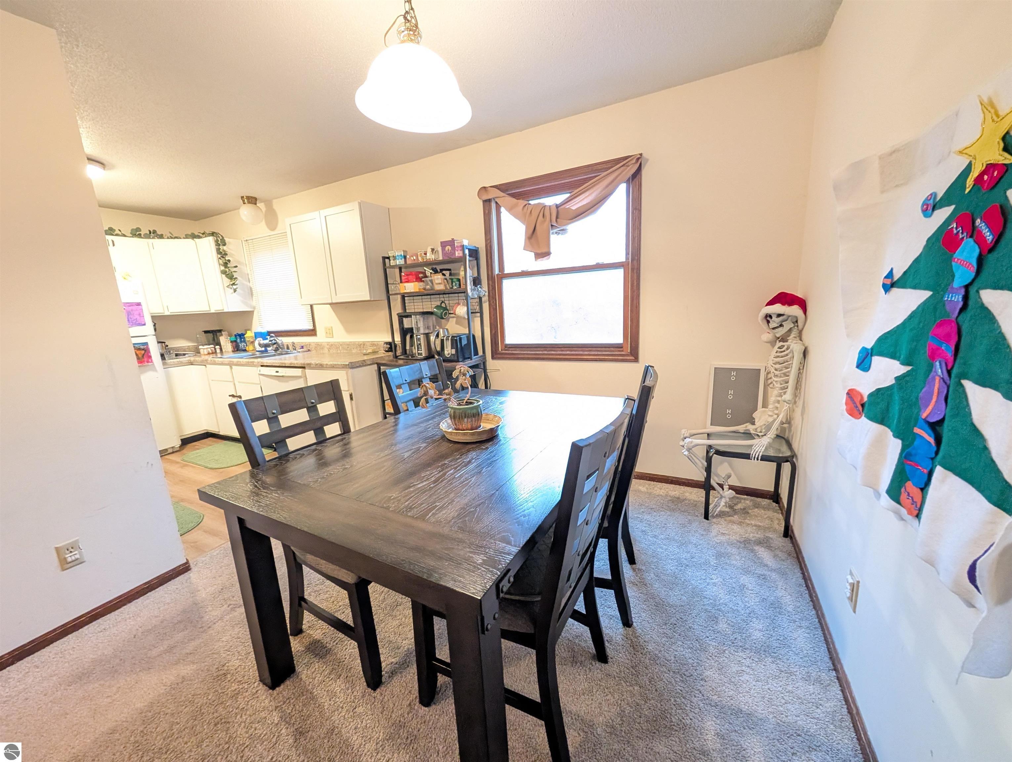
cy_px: 381
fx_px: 351
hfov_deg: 110.5
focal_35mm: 12
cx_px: 506
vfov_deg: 94.6
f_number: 1.7
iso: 866
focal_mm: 2.02
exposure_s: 1/60
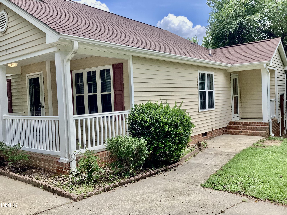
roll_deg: +3.5
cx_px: 144
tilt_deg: -3.1
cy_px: 108
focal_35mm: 31
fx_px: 257
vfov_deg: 45.4
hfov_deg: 58.4
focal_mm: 3.3
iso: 25
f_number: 2.4
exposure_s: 1/246
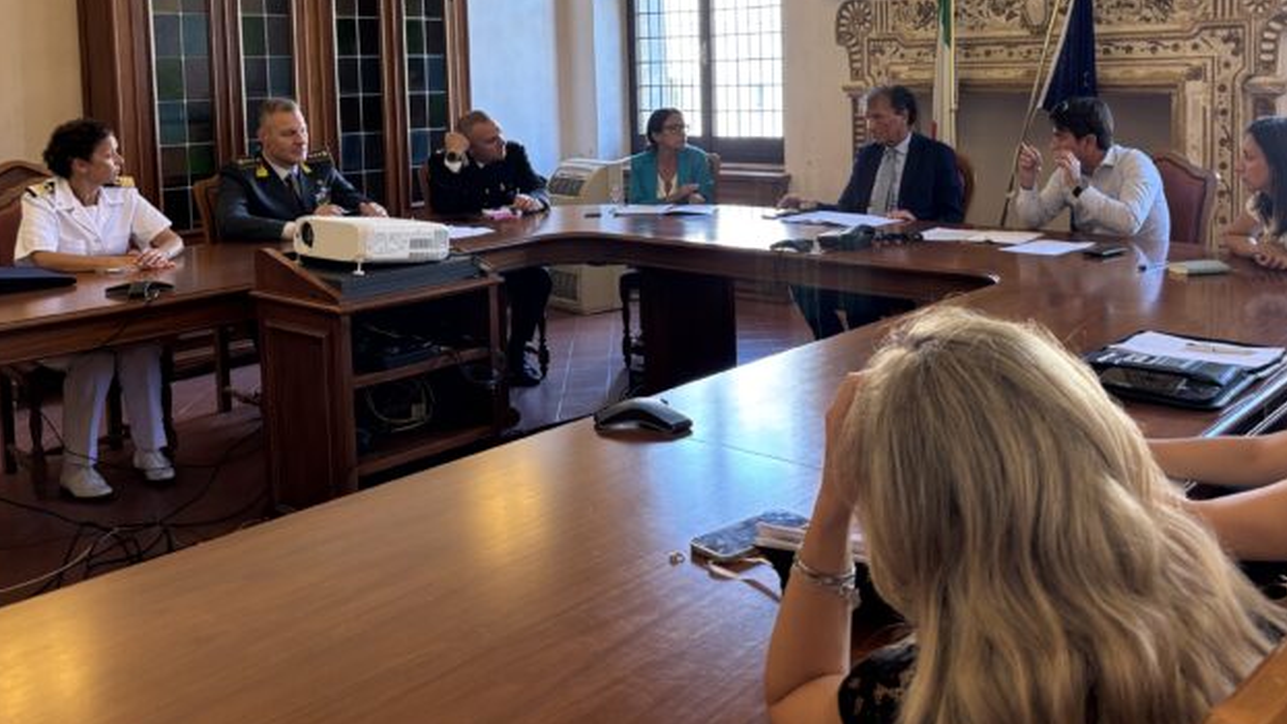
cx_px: 772
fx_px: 1195
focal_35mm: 35
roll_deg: +1.4
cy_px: 153
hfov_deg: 56.2
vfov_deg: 32.9
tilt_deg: -4.4
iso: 80
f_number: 1.6
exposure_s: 1/50
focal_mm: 5.96
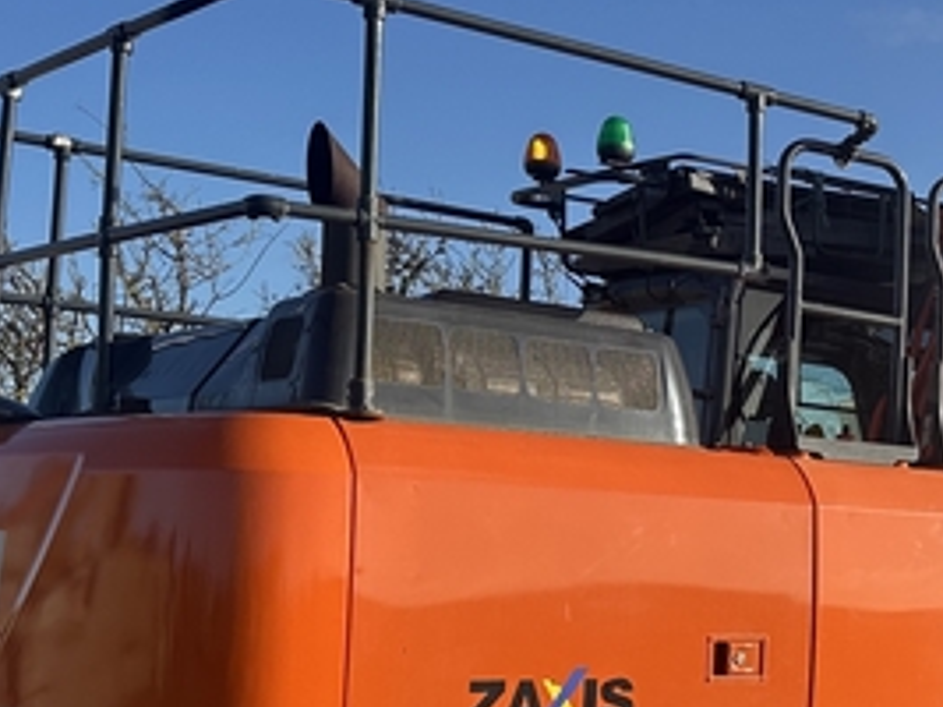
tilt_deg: +2.0
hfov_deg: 25.1
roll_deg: -2.8
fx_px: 1961
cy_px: 495
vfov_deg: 20.3
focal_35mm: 72
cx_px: 1049
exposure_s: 1/4545
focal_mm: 6.86
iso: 80
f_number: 1.78
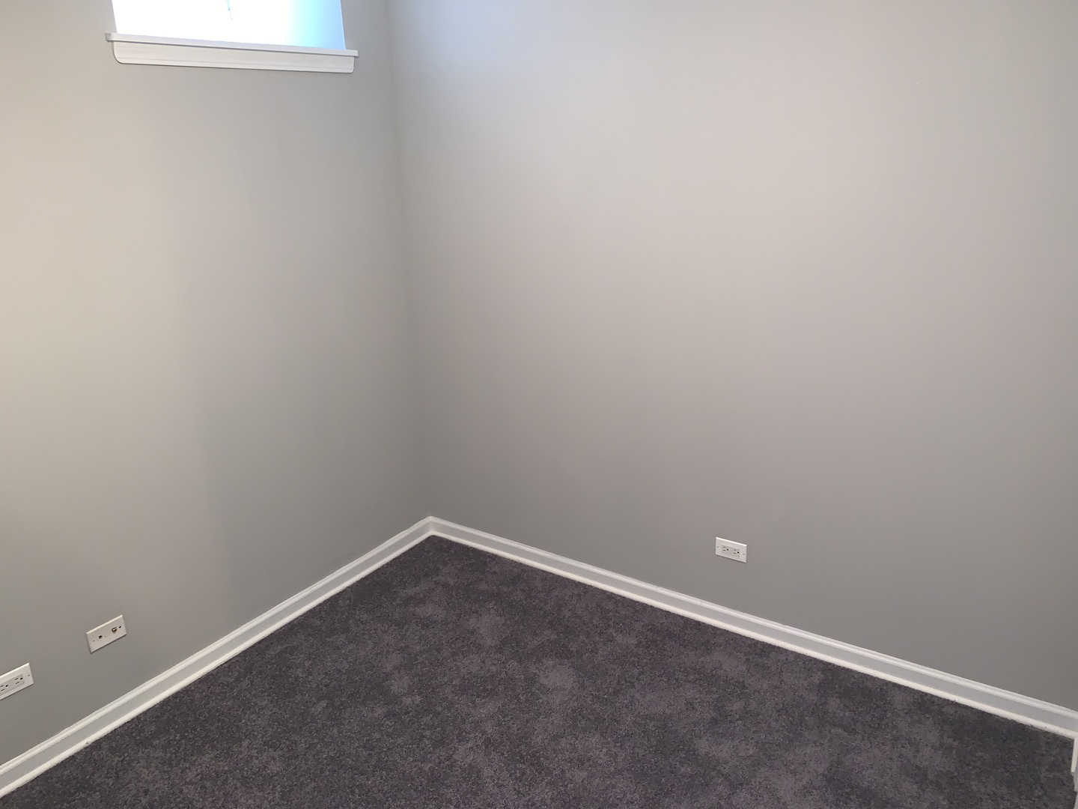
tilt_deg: -18.7
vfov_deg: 53.1
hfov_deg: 67.3
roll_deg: +1.2
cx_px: 539
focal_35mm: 26
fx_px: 810
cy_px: 404
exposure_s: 1/15
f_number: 1.8
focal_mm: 4.25
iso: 64
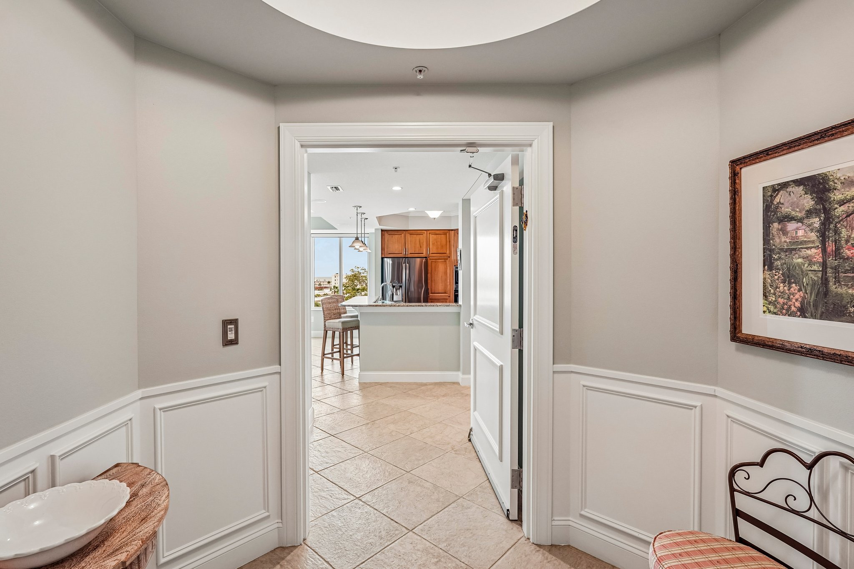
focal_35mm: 16
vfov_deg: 73.7
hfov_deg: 96.7
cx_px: 427
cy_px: 284
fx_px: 379
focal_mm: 16
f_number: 8
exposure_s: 1/20
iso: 400
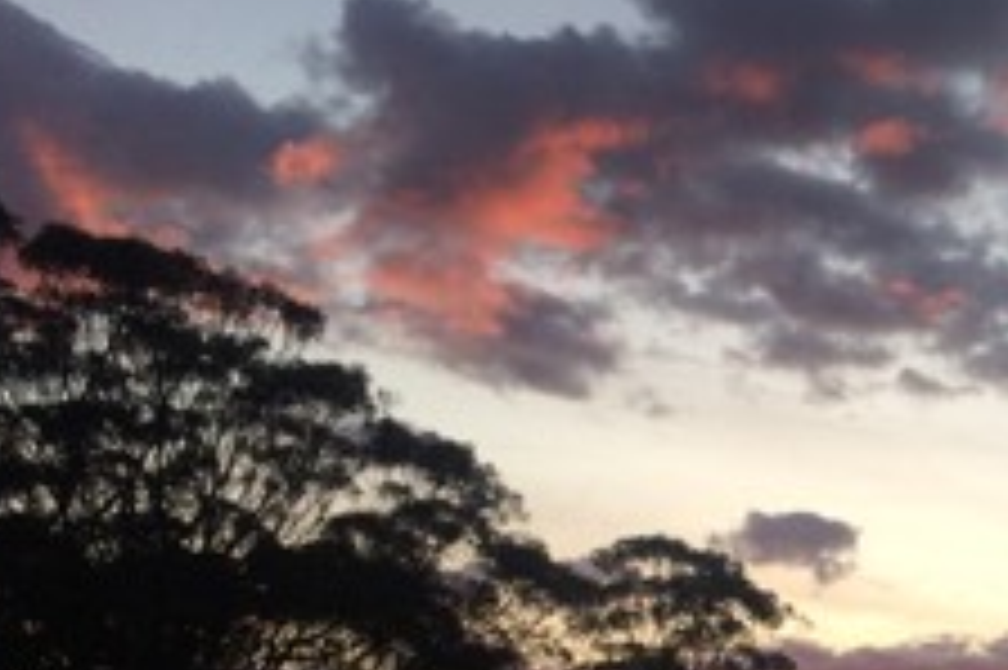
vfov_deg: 18.5
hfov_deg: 26.6
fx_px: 1959
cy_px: 778
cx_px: 1102
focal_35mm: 70
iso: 32
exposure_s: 1/165
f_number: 2.2
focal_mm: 4.15
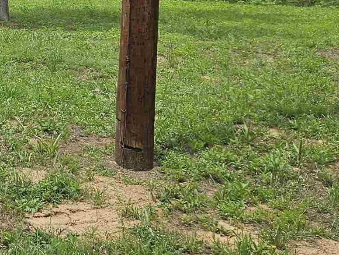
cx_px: -283
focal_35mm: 91
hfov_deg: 17.3
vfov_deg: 15.8
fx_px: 891
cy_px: -17
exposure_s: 1/2531
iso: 25
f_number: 1.8
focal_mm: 5.4
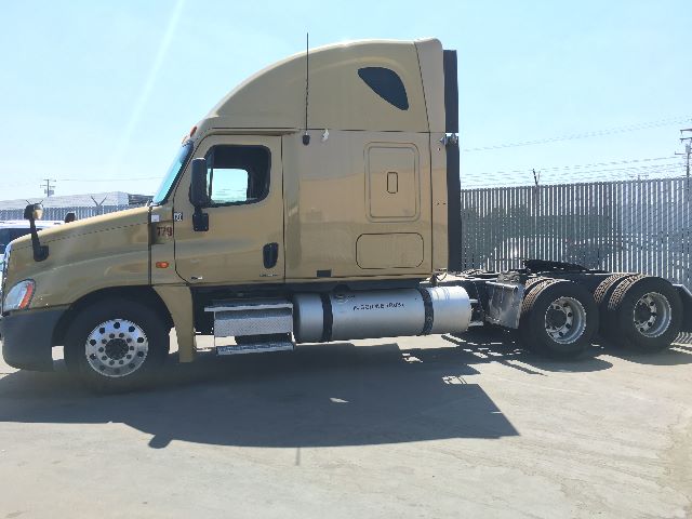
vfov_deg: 48.2
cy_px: 260
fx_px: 580
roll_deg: +1.3
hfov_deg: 61.7
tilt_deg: -0.9
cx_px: 346
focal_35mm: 29
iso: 25
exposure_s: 1/496
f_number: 2.2
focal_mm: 4.15
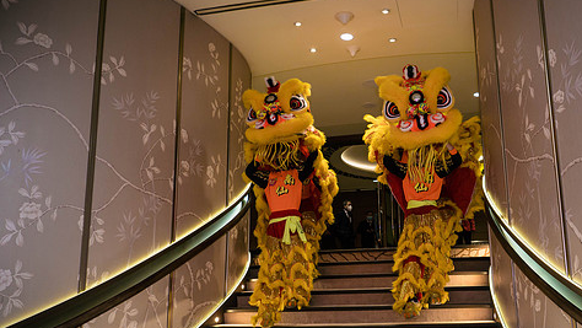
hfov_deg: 60.4
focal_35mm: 32
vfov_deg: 36.6
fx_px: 494
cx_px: 355
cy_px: 200
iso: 800
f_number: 2.8
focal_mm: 12
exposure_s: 1/160
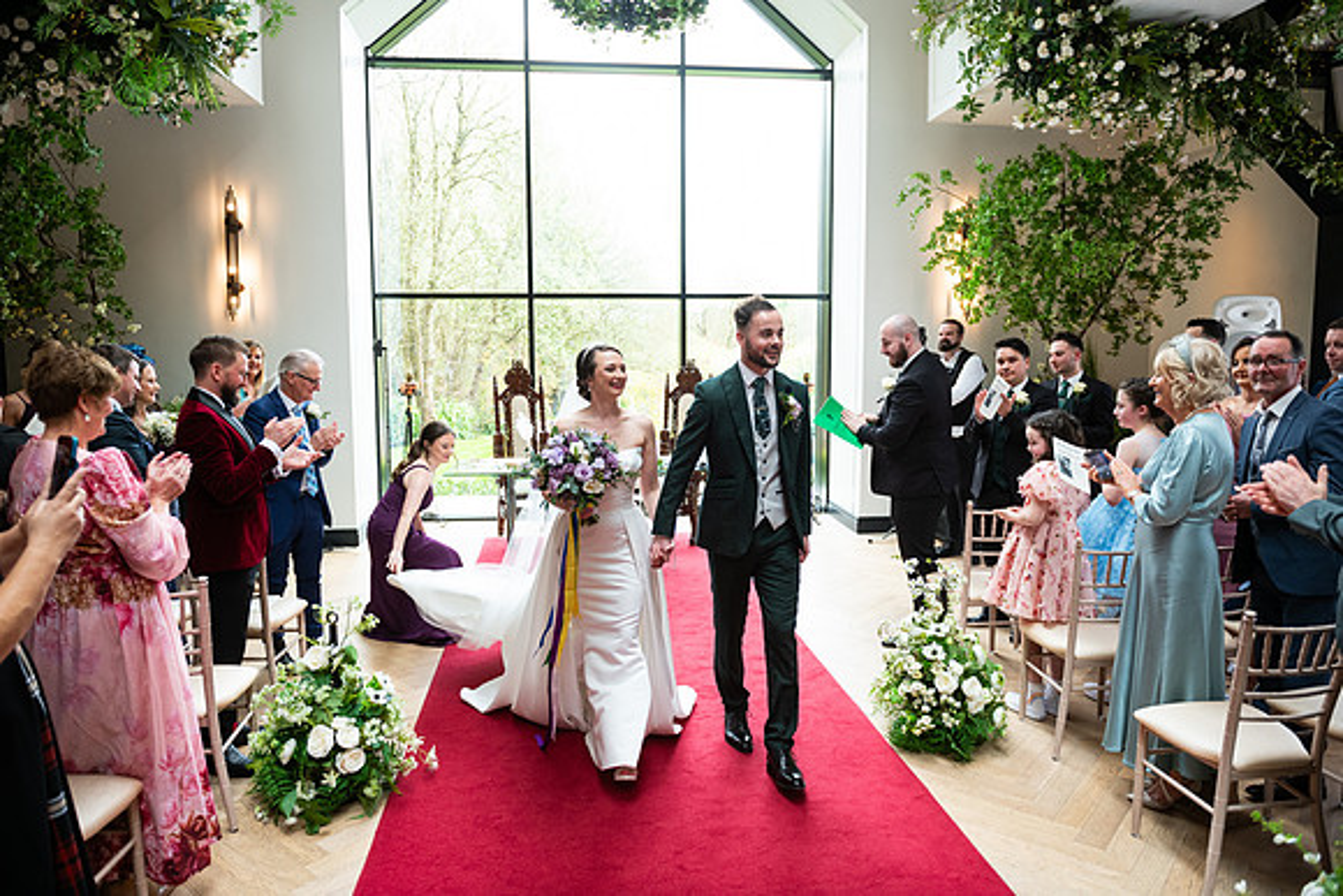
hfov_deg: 73.7
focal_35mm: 24
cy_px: 448
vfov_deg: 53.2
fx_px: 896
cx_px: 672
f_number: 3.5
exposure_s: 1/200
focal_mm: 24
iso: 500
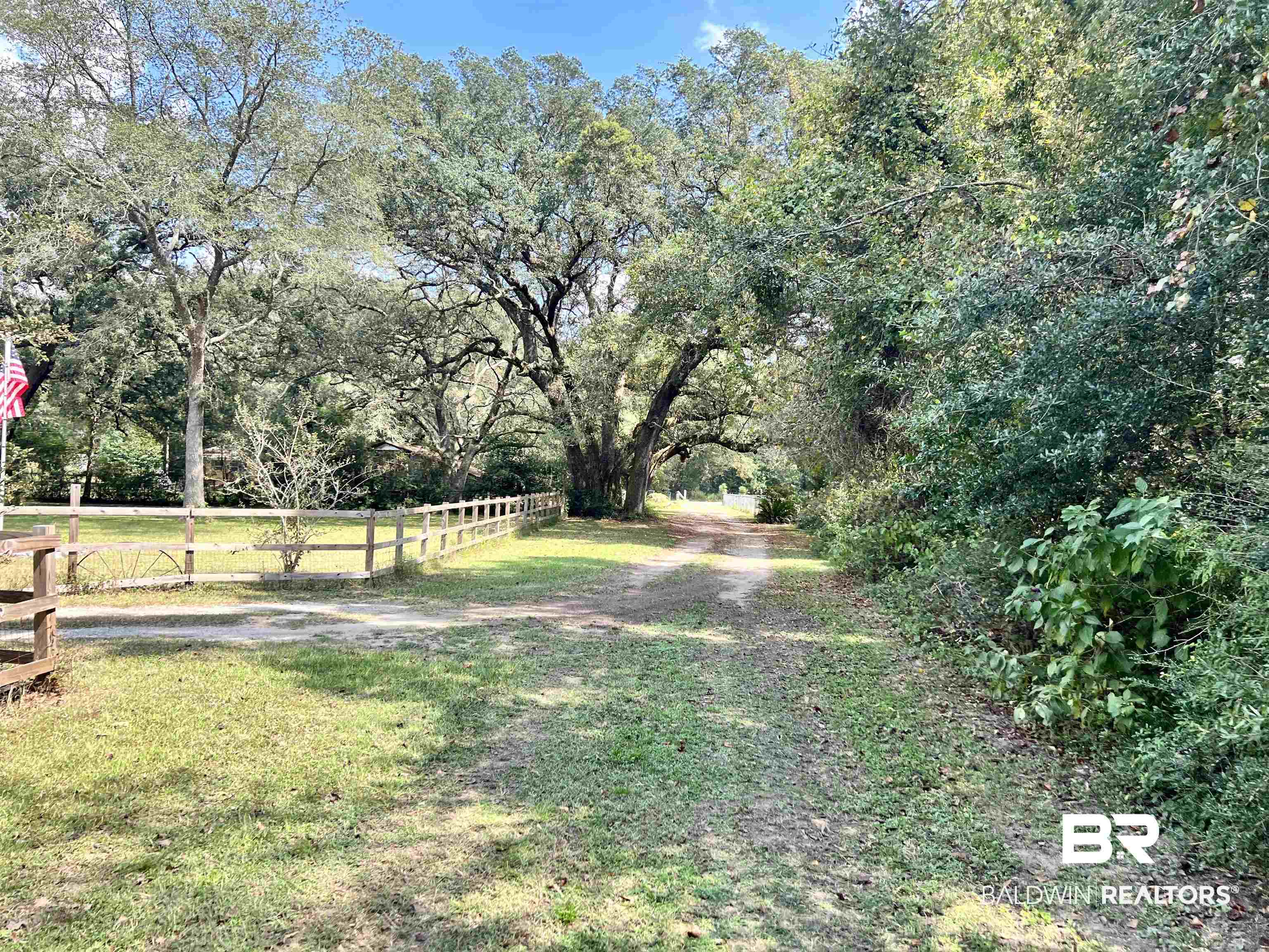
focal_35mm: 26
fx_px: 953
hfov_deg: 67.3
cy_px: 476
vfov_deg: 53.1
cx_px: 634
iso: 50
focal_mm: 5.7
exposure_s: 1/1029
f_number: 1.5
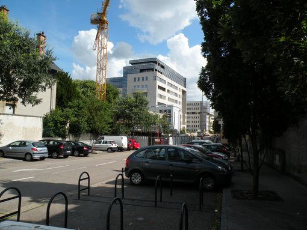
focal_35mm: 27
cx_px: 154
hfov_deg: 65.3
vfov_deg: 51.4
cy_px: 115
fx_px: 240
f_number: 6.3
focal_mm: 4.7
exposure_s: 1/306
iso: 64
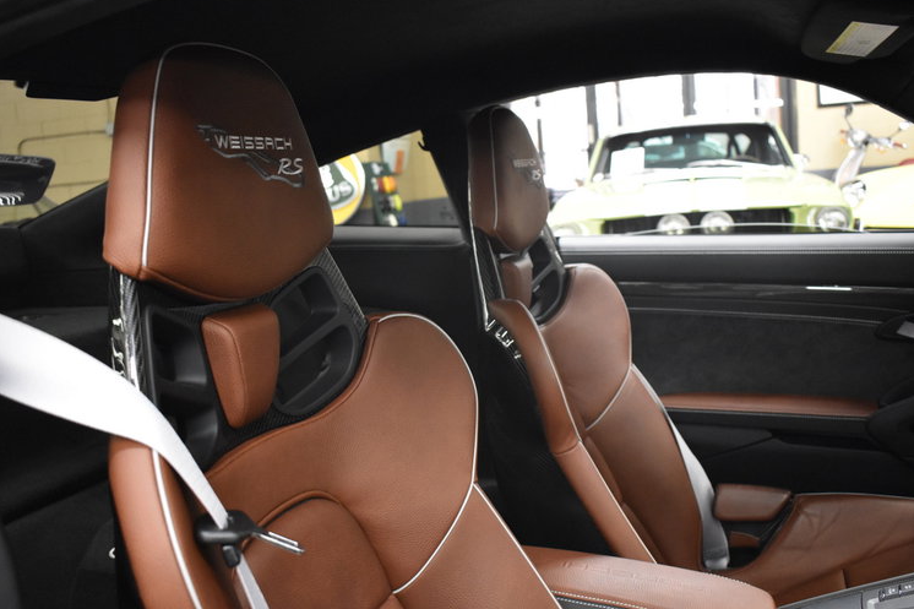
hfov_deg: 53.8
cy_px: 305
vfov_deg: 37.3
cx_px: 448
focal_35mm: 36
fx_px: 901
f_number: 3.8
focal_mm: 23
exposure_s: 1/40
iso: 3200
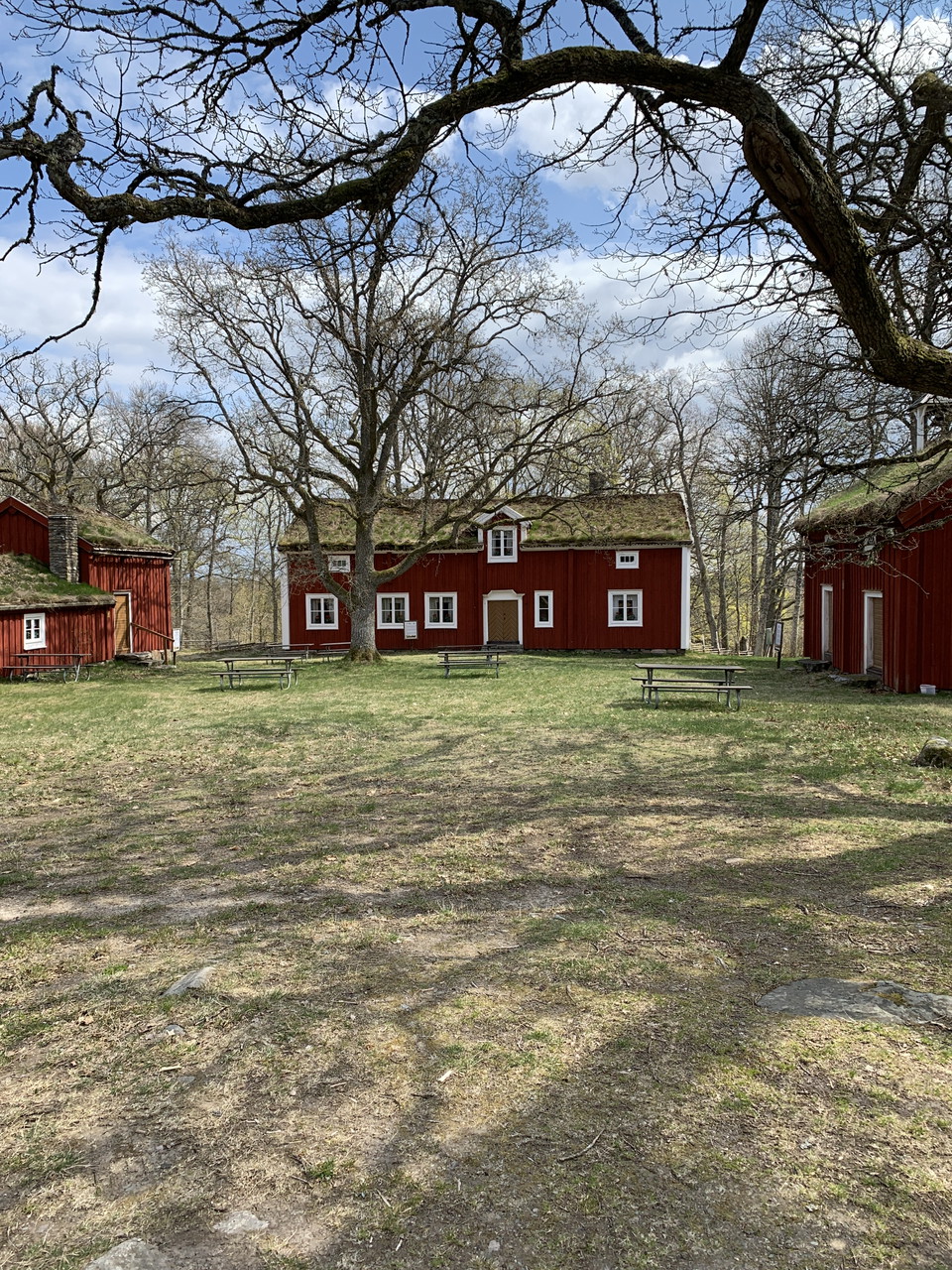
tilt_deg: -2.6
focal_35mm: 26
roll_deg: +0.3
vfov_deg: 67.3
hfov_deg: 53.1
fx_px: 953
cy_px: 635
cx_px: 476
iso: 25
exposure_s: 1/1350
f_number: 1.8
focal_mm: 4.25
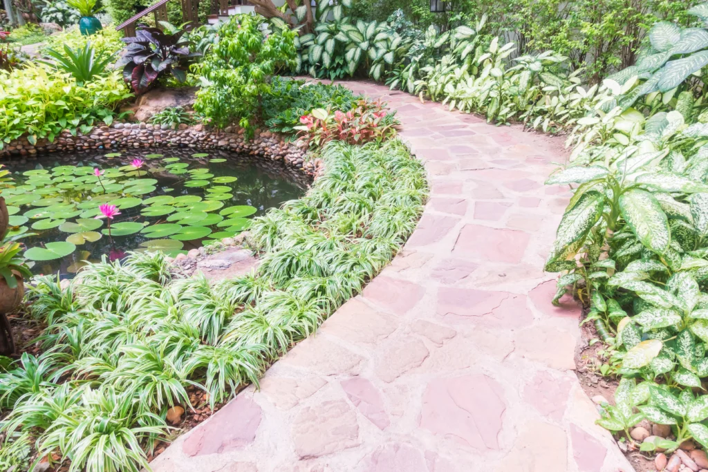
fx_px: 472
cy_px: 236
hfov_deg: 73.7
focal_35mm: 24
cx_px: 354
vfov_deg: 53.1
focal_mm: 8.8
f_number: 8
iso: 160
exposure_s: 1/30
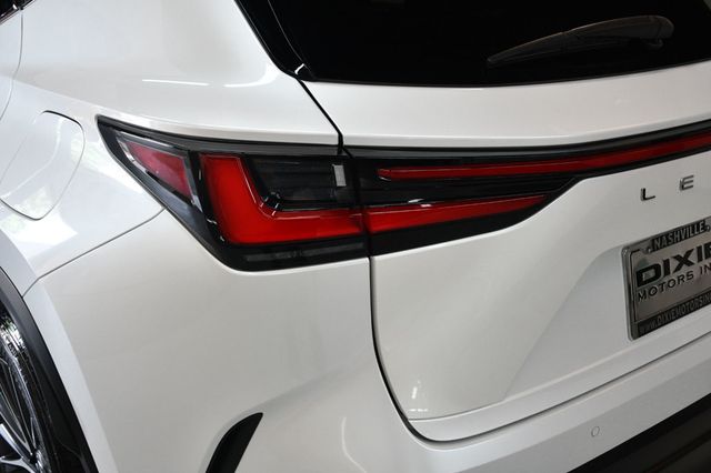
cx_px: 356
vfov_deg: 33.4
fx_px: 790
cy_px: 236
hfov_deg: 48.5
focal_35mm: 40
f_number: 4
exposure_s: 1/125
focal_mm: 27
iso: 800
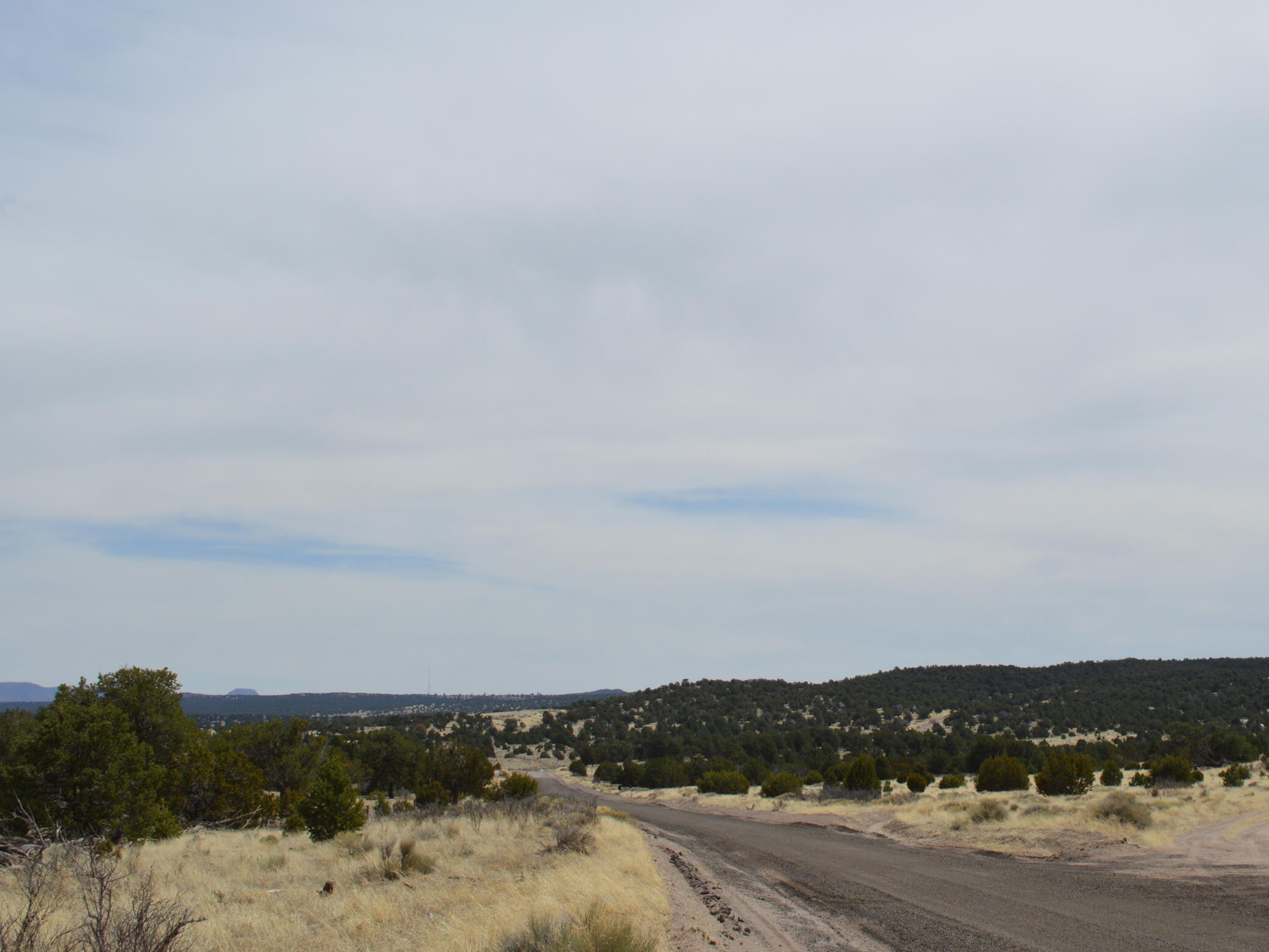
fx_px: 1980
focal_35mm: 54
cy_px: 381
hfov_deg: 35.3
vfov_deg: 27.0
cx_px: 822
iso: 100
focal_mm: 26
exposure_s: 1/400
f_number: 10
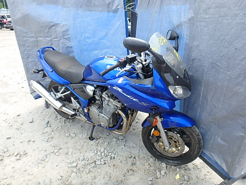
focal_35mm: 21
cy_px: 92
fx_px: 149
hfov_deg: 79.0
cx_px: 123
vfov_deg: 63.4
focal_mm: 3.7
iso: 125
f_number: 3.5
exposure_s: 1/400
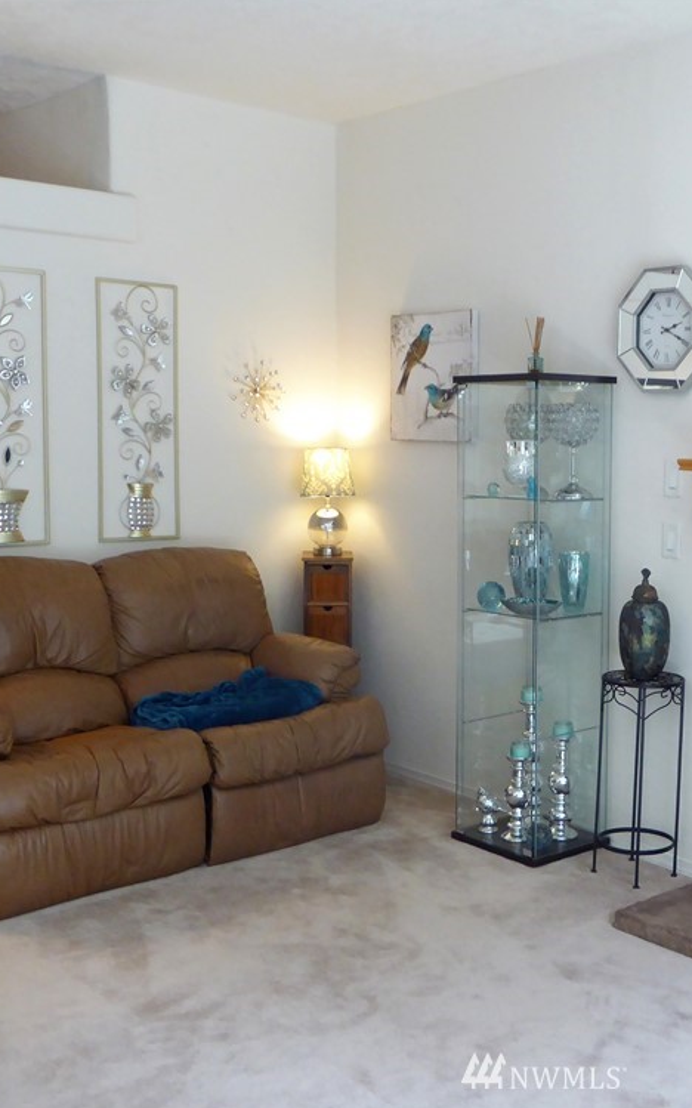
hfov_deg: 29.9
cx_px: 544
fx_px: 1268
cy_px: 559
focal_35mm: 42
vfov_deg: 47.2
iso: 400
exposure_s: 1/60
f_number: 3.5
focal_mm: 5
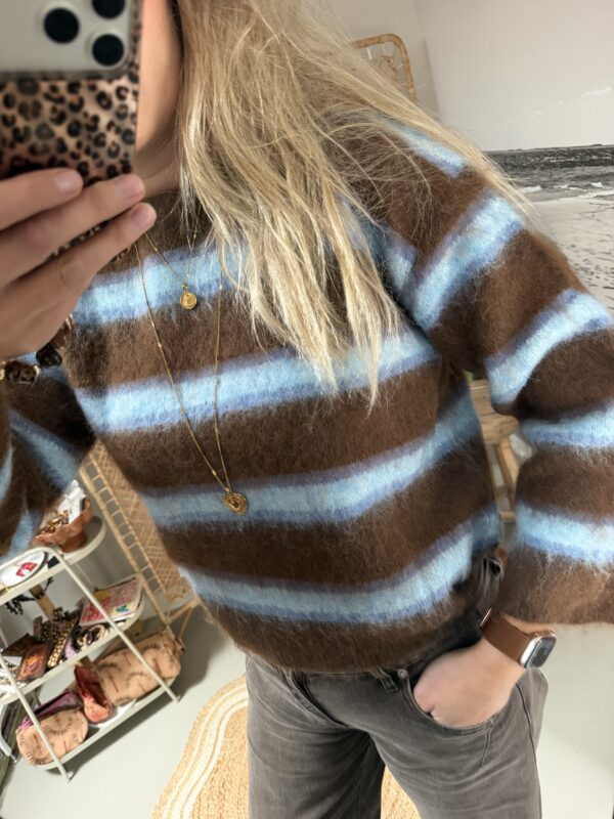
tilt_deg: -46.2
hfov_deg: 56.8
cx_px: 307
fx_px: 568
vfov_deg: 71.6
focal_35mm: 24
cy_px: 410
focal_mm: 6.76
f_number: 1.78
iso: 800
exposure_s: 1/41
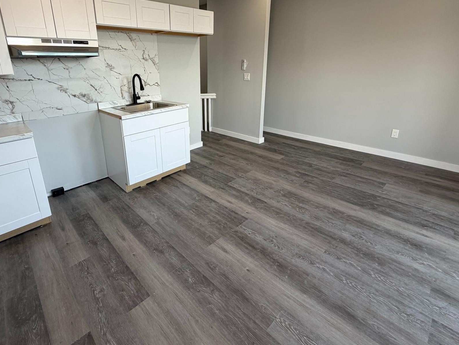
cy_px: 133
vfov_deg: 70.7
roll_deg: +1.9
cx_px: 191
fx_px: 239
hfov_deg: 87.0
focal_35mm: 18
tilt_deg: -17.1
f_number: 2.2
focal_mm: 2.22
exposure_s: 1/121
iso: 100
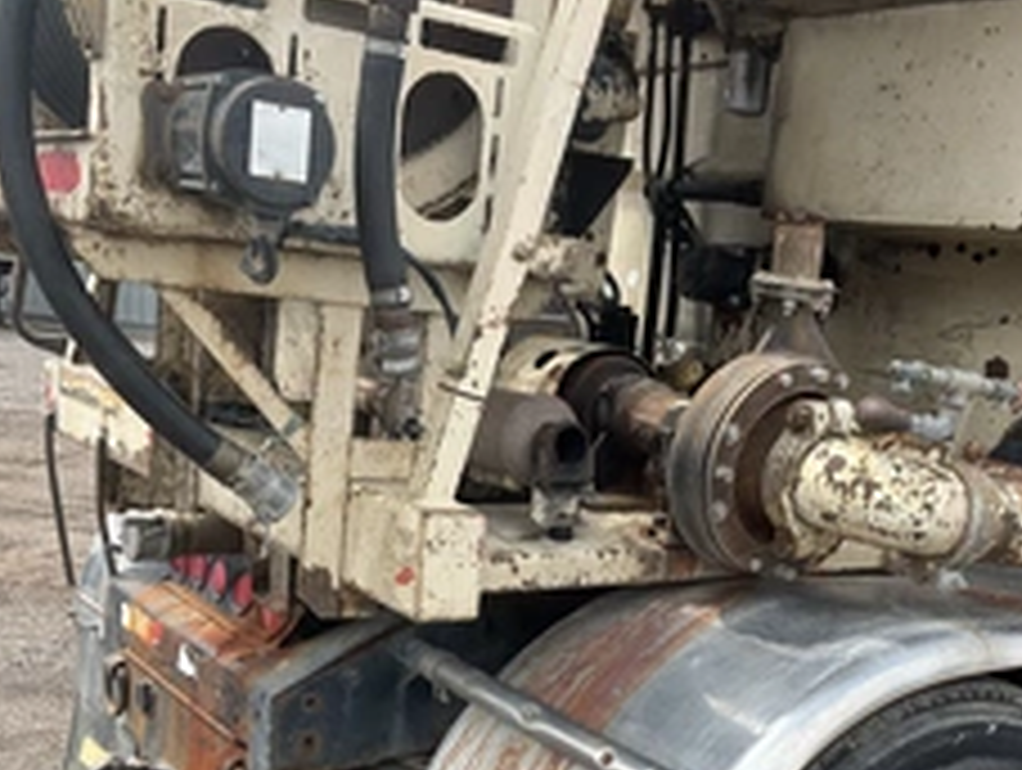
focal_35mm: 51
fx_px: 1508
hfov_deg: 37.2
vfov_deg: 28.4
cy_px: 540
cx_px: 648
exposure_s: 1/674
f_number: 1.8
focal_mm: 3
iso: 25
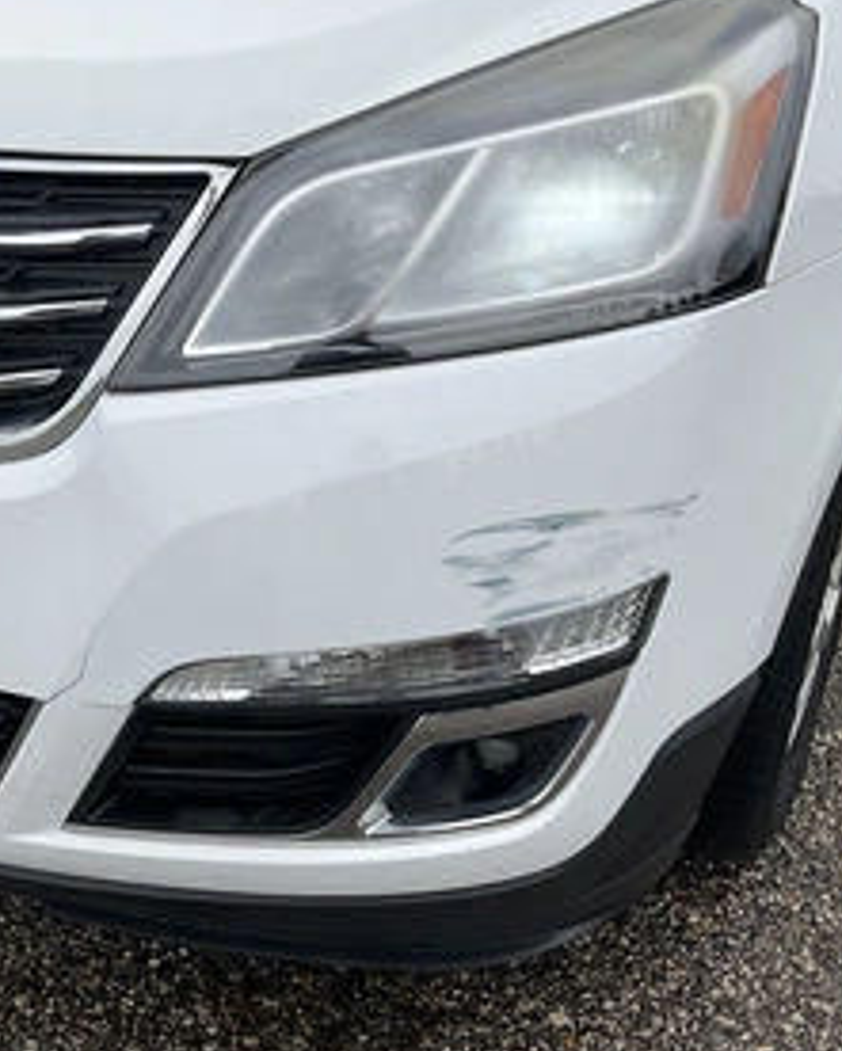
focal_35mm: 41
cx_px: 290
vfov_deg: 44.8
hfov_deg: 36.2
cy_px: 548
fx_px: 1276
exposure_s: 1/1626
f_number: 1.8
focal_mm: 3
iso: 25
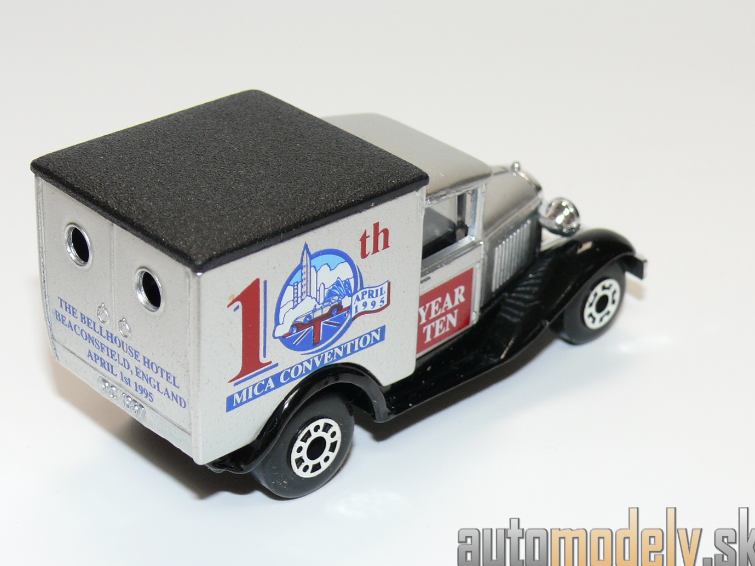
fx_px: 1897
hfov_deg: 22.5
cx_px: 331
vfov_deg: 17.0
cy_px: 262
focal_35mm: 87
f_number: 4
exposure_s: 1/30
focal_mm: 11.4
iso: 100
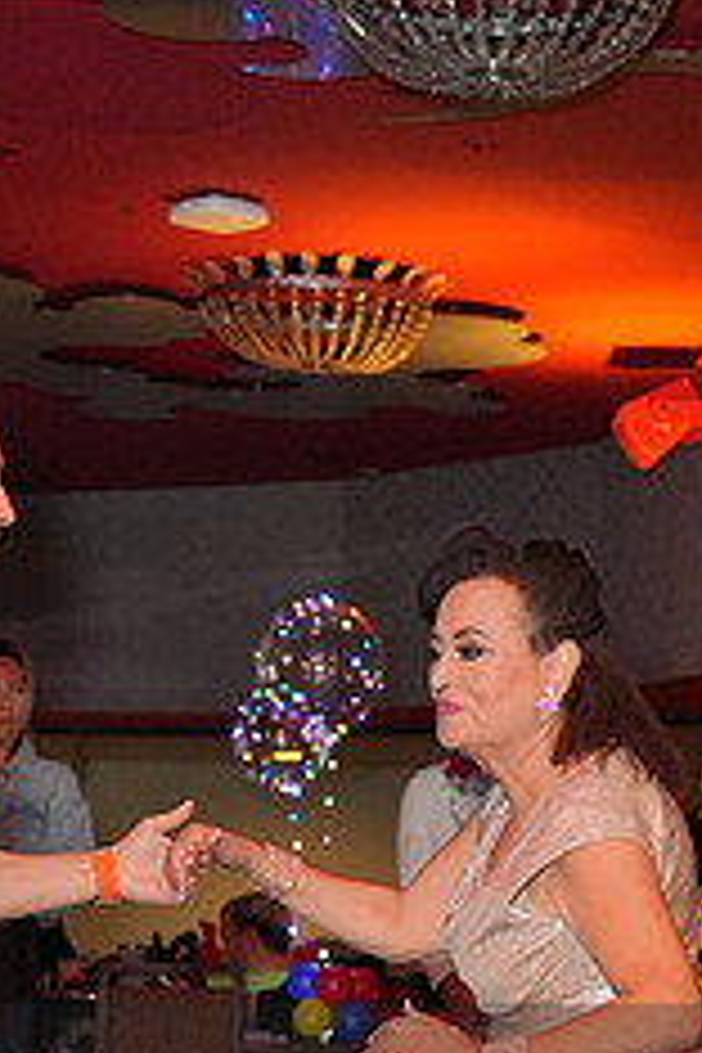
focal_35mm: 104
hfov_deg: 13.2
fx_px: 3042
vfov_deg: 18.9
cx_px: 254
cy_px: 1156
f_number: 4
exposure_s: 1/200
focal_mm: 42
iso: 4000
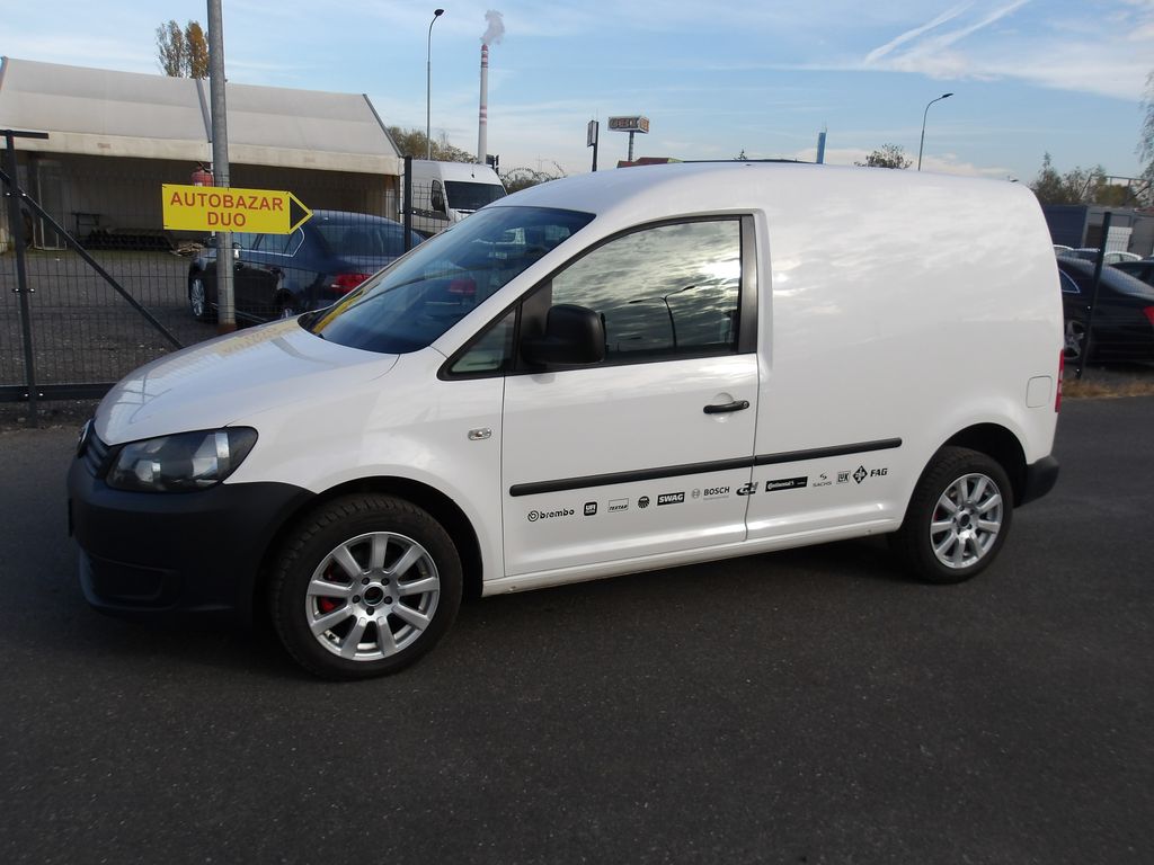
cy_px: 432
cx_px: 577
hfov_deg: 65.3
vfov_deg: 51.4
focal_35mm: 27
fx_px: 900
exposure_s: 1/900
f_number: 3
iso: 100
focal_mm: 4.9
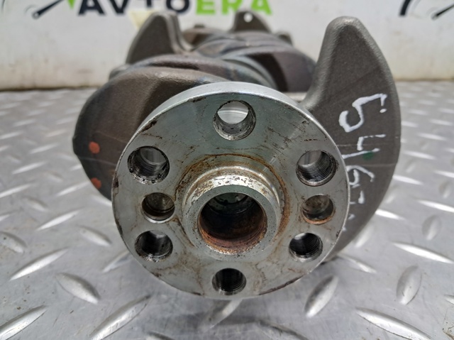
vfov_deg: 51.3
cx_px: 227
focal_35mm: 27
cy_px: 170
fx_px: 354
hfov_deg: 65.4
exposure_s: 1/50
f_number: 1.8
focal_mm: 4
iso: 200
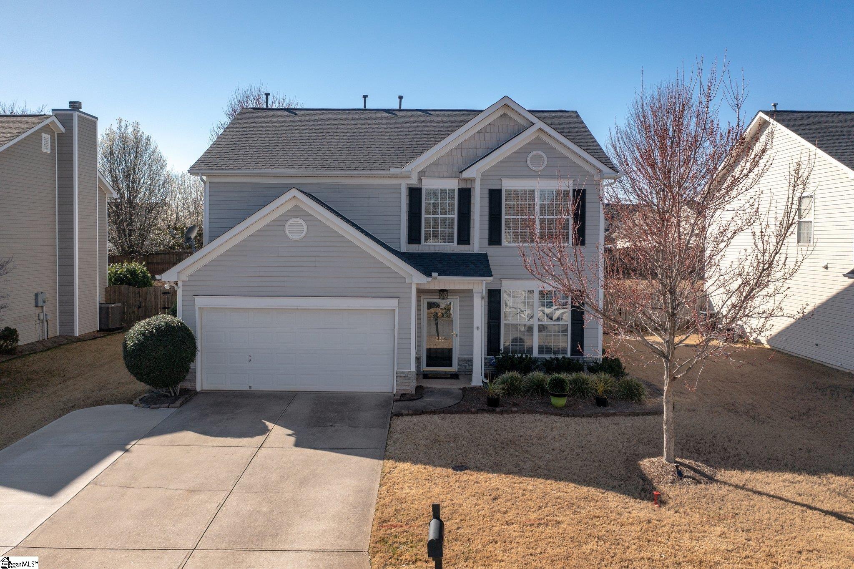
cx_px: 427
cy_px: 284
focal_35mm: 28
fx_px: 664
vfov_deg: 46.4
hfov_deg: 65.5
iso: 100
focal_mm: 10.26
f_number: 3.5
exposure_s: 1/500
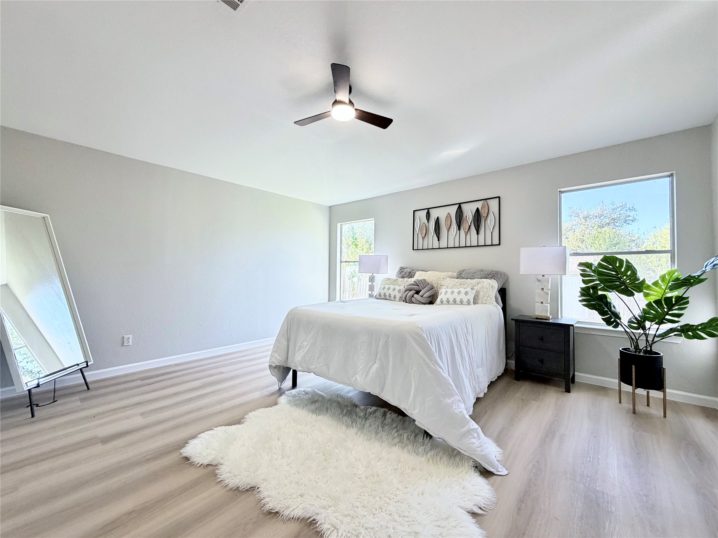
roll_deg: +0.0
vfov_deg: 85.7
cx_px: 359
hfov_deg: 102.1
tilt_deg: +1.0
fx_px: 290
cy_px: 269
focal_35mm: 14
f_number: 2.2
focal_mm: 2.22
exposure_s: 1/121
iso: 250
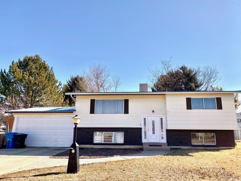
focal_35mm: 26
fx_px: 181
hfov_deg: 67.3
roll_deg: -1.0
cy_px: 90
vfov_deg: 53.1
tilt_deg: +12.0
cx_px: 120
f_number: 1.8
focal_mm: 4.25
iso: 32
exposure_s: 1/2463
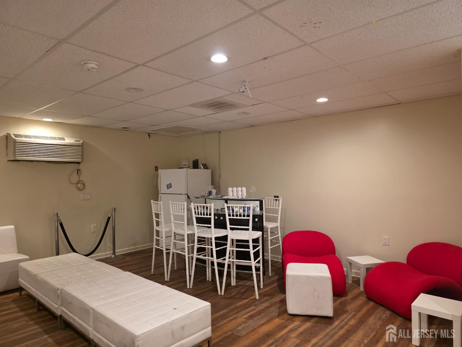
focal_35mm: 23
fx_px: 307
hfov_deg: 73.9
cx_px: 231
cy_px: 174
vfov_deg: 58.9
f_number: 1.7
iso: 800
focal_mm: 6.3
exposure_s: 1/120
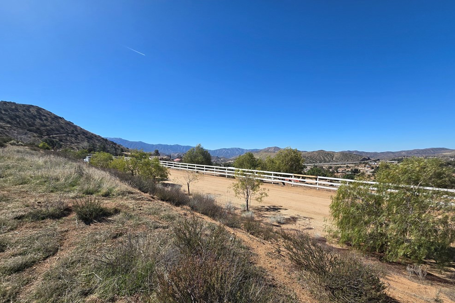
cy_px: 169
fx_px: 177
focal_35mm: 14
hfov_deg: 104.3
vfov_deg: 80.9
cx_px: 225
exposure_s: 1/2397
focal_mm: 2.2
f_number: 2.2
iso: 50
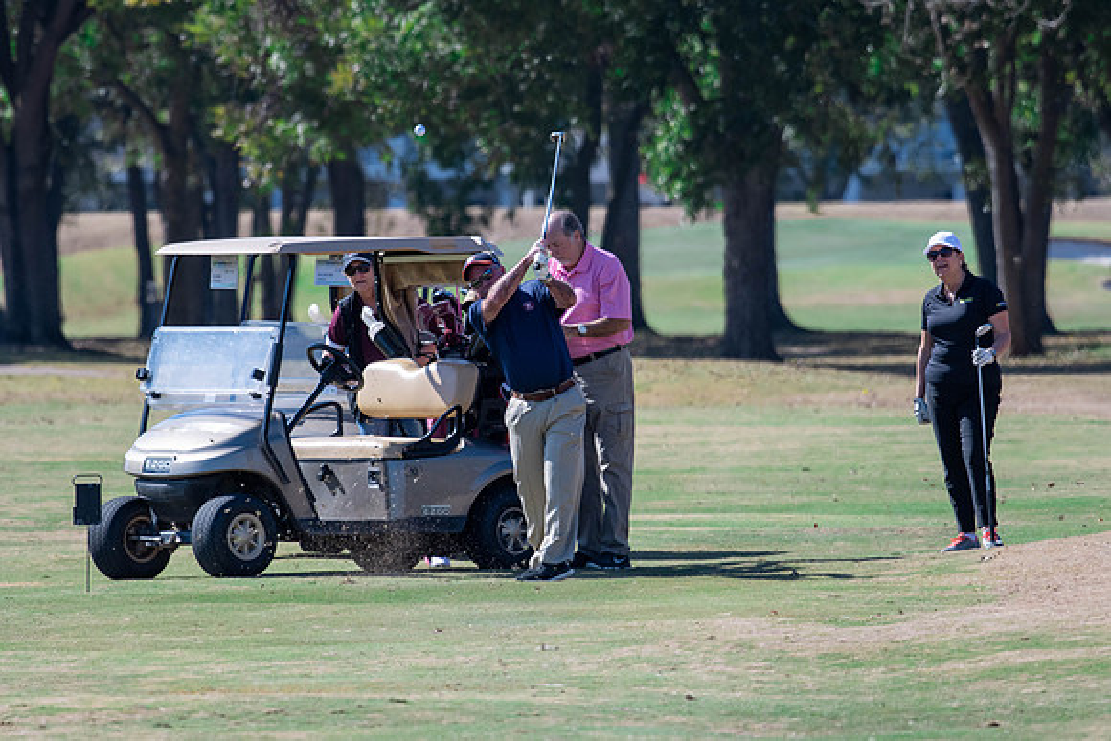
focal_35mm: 510
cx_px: 556
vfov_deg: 2.7
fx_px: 15742
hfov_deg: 4.0
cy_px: 370
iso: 400
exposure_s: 1/1600
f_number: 5.6
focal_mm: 340
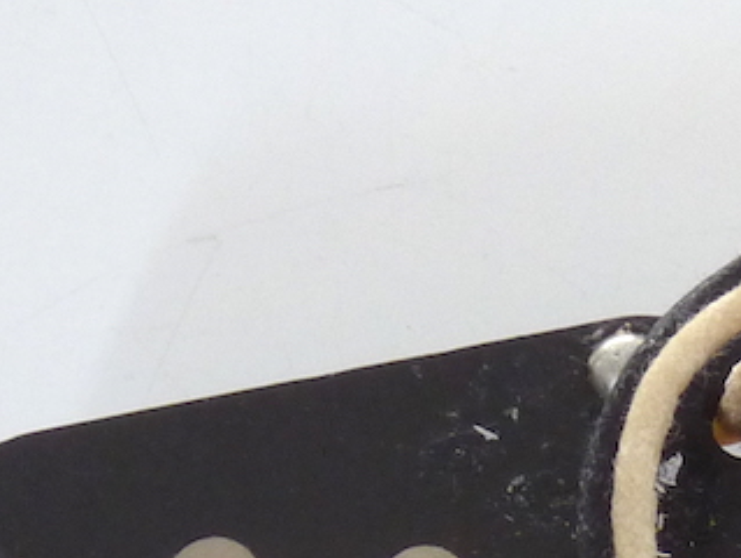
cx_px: 1160
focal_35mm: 306
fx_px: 6558
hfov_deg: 6.4
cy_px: 1195
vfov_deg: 4.8
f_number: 4.1
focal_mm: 11
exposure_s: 1/20
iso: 200
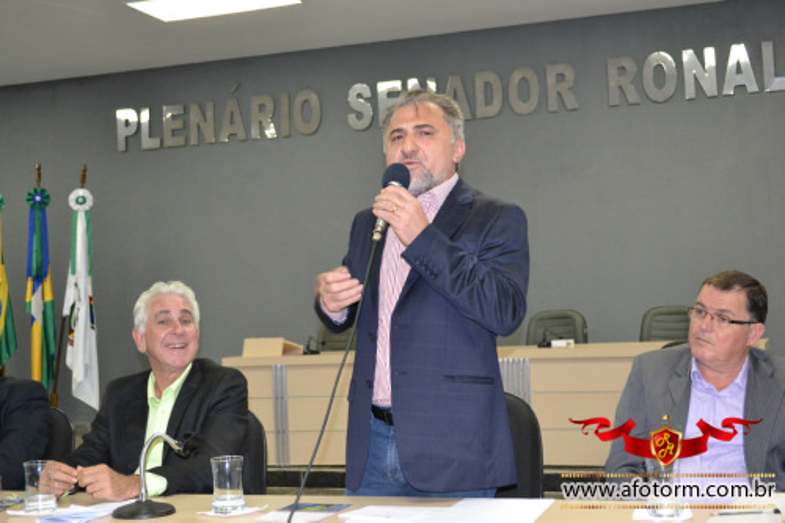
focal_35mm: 52
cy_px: 262
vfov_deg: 25.7
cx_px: 392
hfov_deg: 37.9
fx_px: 1144
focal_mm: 35
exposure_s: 1/60
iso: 1800
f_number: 5
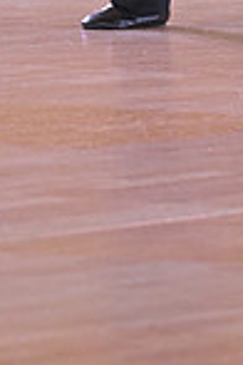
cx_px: 232
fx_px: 7998
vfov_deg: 2.6
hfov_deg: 1.7
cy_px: -298
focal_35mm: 790
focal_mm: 200
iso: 3200
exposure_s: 1/400
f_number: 5
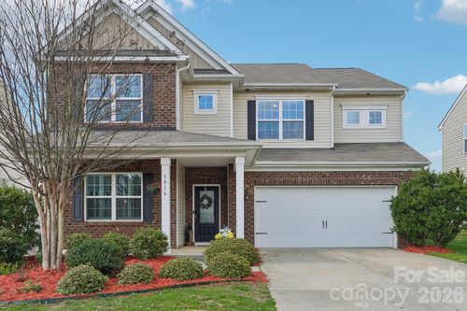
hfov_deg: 61.9
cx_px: 234
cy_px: 156
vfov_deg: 43.6
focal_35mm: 30
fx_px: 389
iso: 100
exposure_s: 1/60
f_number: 8
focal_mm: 20
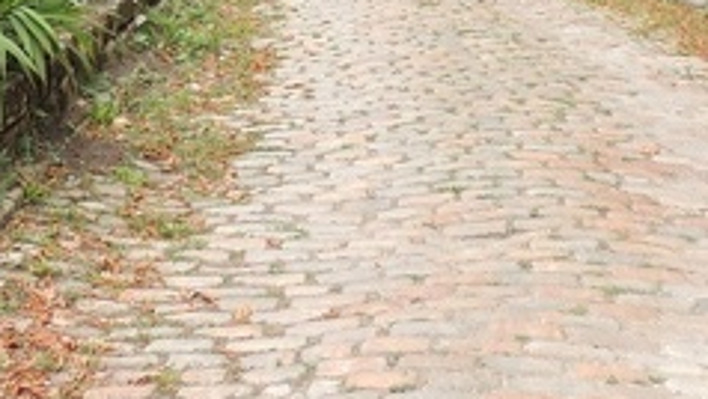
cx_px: 292
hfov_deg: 24.2
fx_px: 1652
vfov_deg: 12.9
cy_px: -226
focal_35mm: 88
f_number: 3
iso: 100
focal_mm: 4.3
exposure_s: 1/200
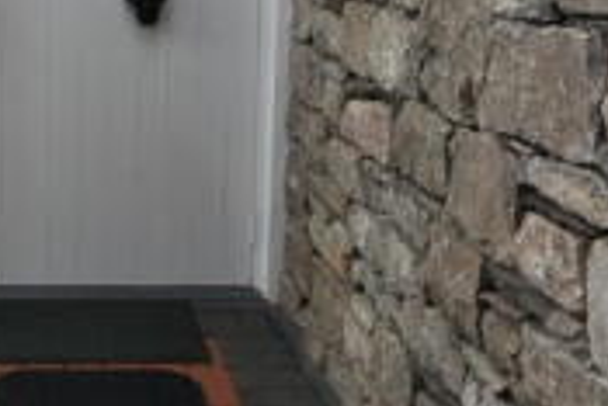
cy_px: 57
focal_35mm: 56
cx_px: 61
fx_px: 947
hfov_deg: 33.7
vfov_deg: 23.7
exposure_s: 1/125
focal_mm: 10
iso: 100
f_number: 5.6
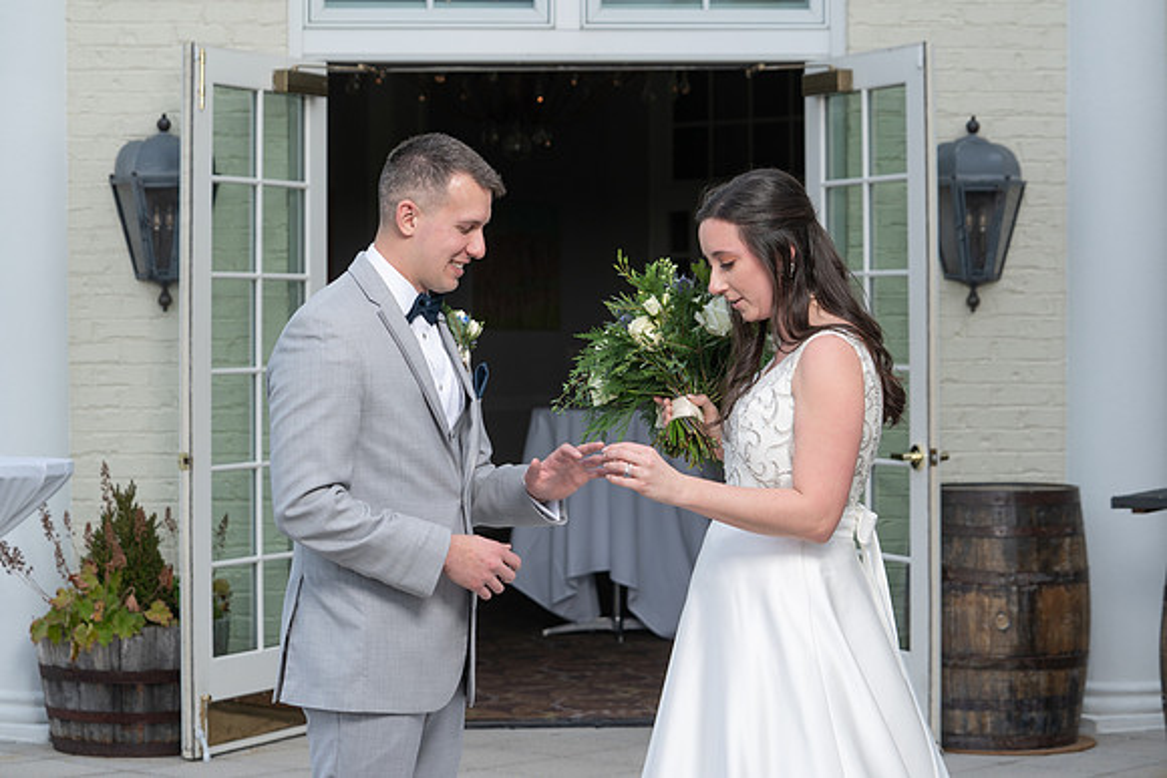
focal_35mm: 90
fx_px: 2925
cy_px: 368
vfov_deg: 15.2
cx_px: 612
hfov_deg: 22.6
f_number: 5.6
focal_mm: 77
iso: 100
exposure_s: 1/250
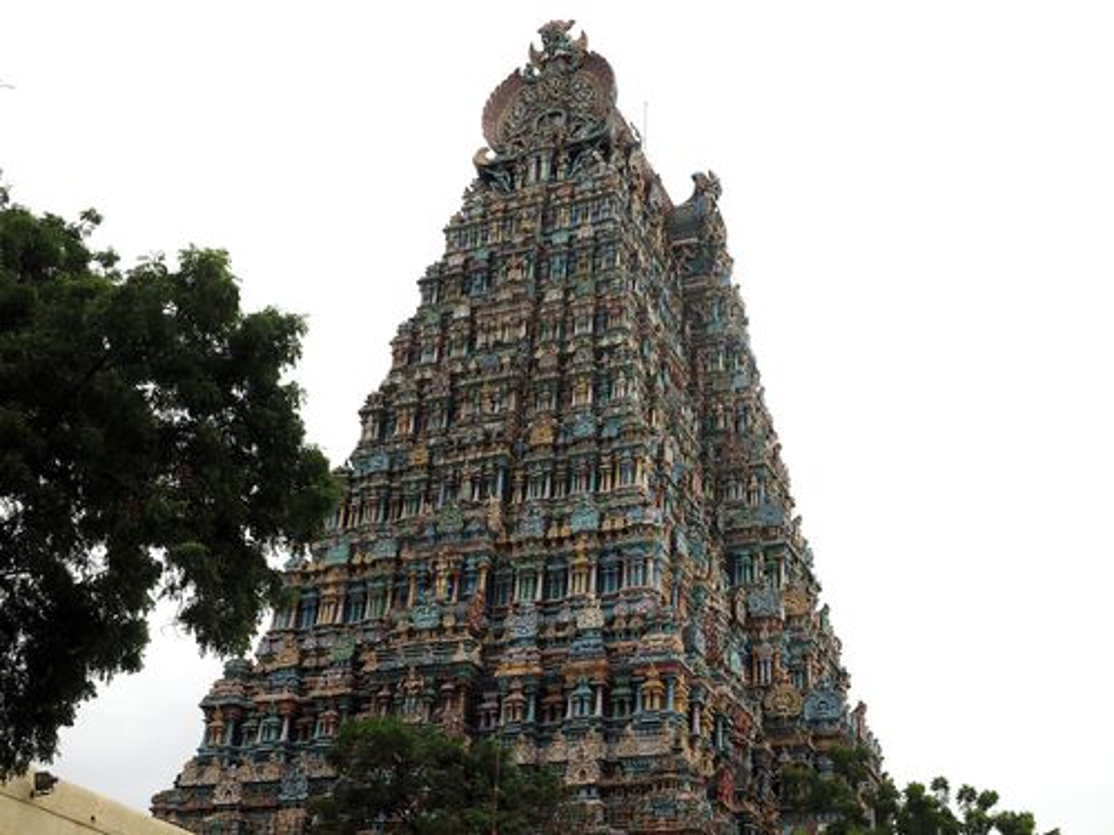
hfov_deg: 42.9
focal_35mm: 44
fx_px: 1416
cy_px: 418
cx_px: 557
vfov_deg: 32.9
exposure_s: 1/400
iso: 200
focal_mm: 22
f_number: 6.3
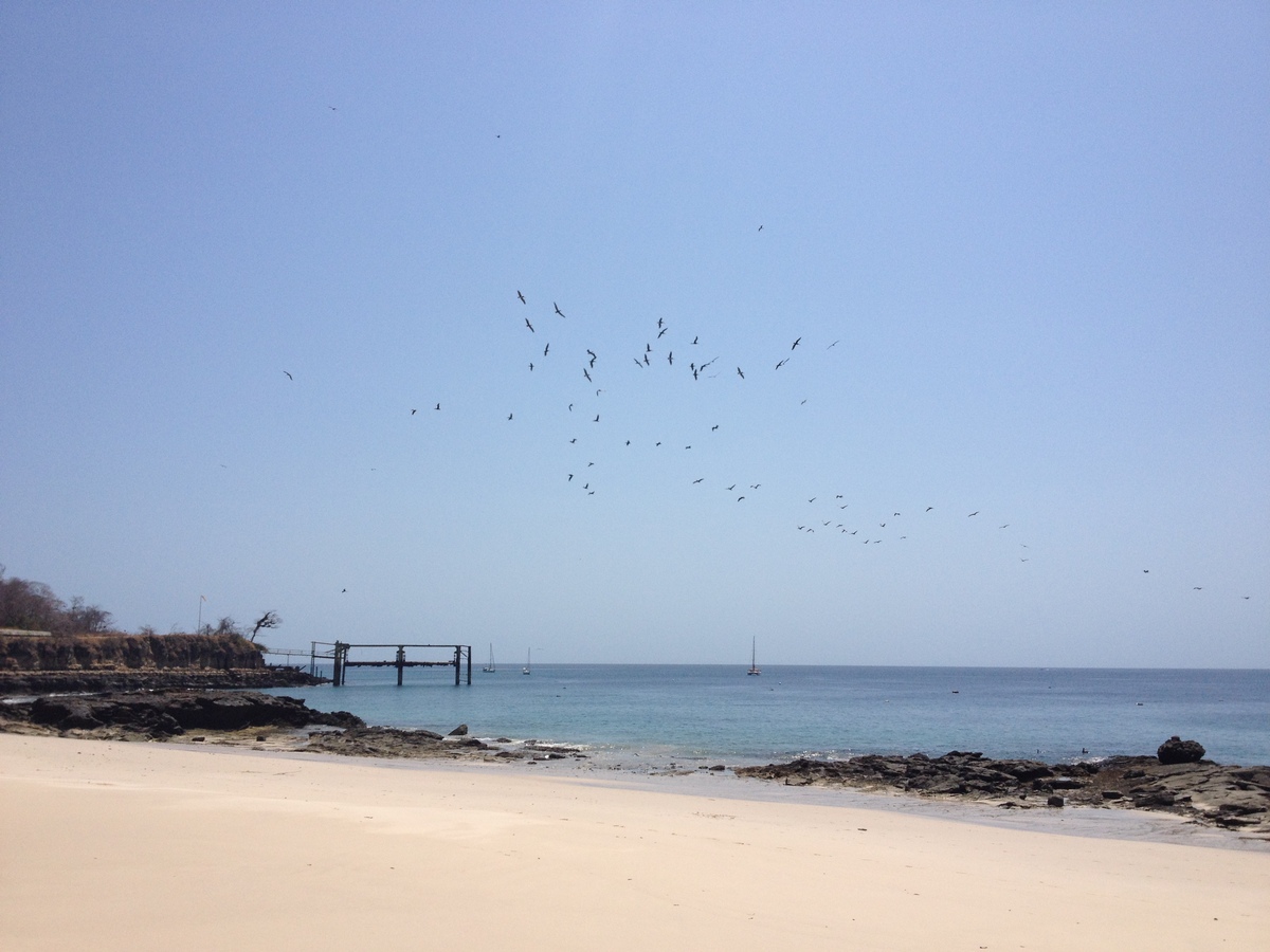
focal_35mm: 35
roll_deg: +0.0
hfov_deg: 52.6
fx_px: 1284
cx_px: 635
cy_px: 476
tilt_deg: +5.2
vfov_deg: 40.7
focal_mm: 4.28
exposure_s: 1/4255
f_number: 2.4
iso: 50
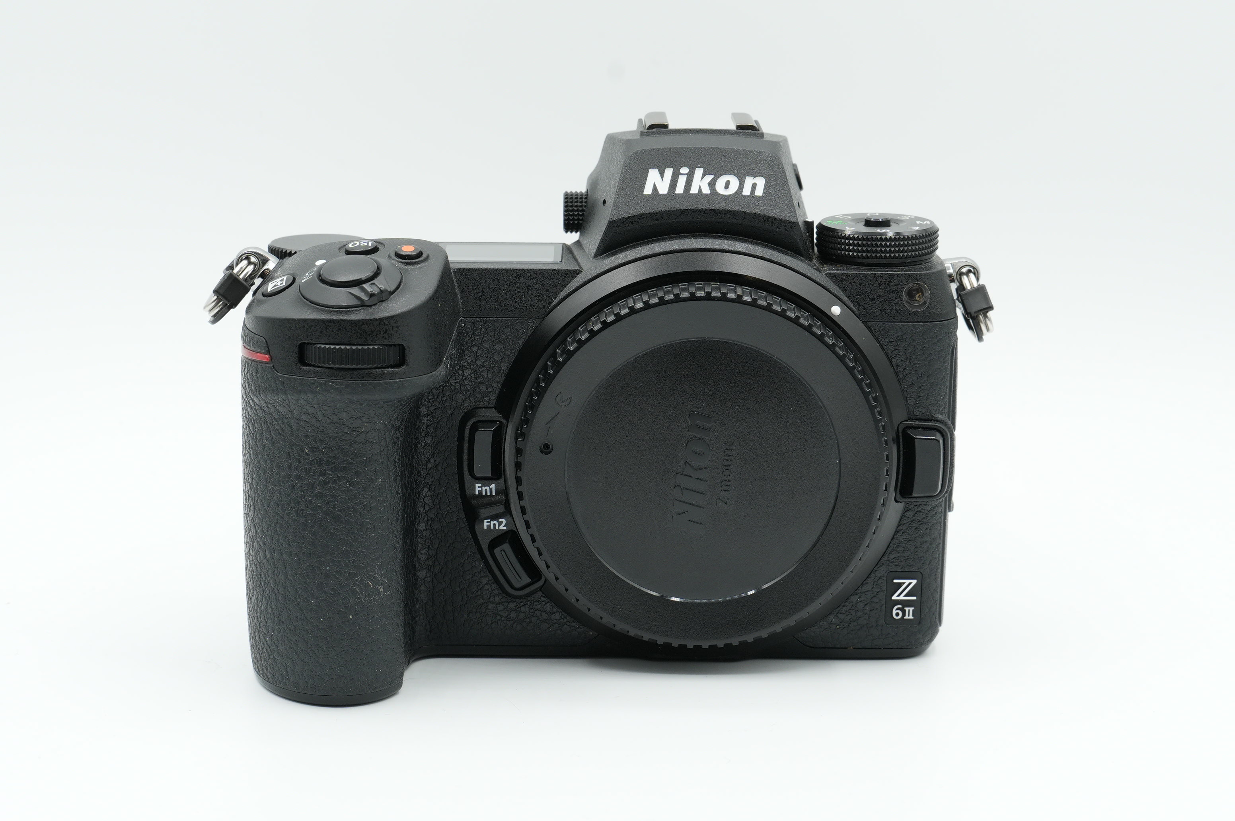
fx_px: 2519
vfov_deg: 18.5
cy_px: 410
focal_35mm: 74
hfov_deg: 27.5
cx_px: 618
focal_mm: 49
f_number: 10
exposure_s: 1/60
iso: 250
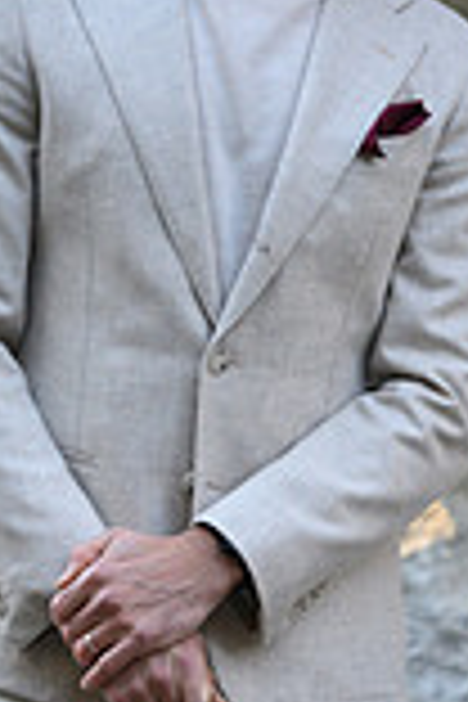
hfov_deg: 3.4
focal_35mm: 404
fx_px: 7877
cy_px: 922
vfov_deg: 5.1
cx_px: 628
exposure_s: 1/1250
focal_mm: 140
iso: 1600
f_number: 3.2
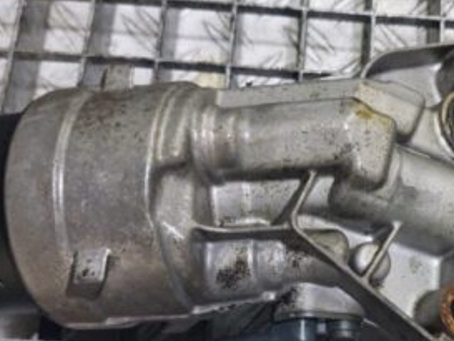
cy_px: 253
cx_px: 341
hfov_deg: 34.2
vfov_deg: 26.3
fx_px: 722
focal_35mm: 55
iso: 160
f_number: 1.8
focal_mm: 5.23
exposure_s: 1/50
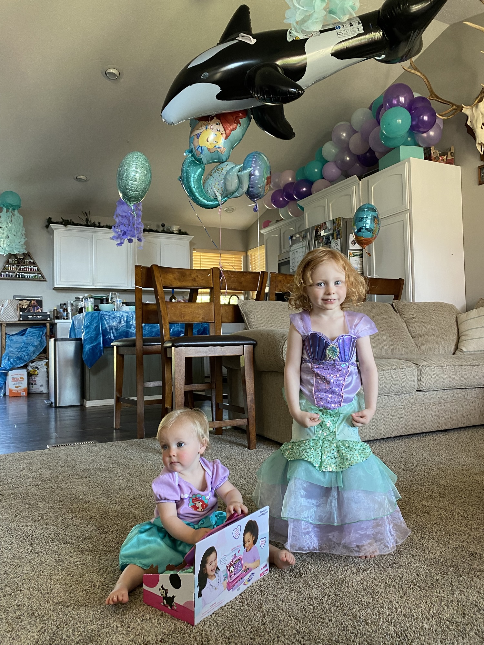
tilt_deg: +5.2
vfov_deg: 67.3
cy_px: 322
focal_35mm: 26
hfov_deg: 53.1
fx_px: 485
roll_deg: -1.2
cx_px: 242
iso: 160
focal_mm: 4.25
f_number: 1.8
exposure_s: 1/60
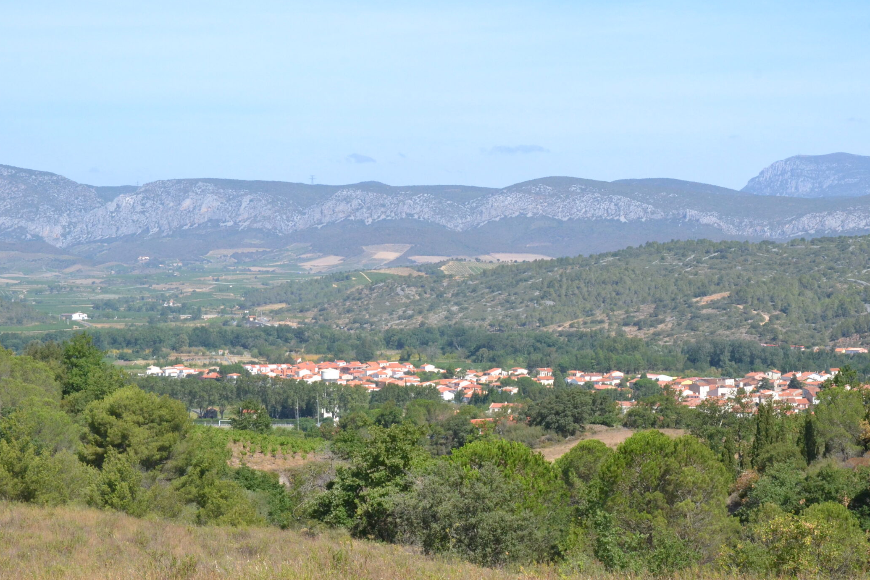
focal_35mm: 89
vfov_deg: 15.4
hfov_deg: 22.9
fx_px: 2151
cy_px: 316
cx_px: 492
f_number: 16
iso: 1600
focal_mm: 48
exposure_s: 1/1000
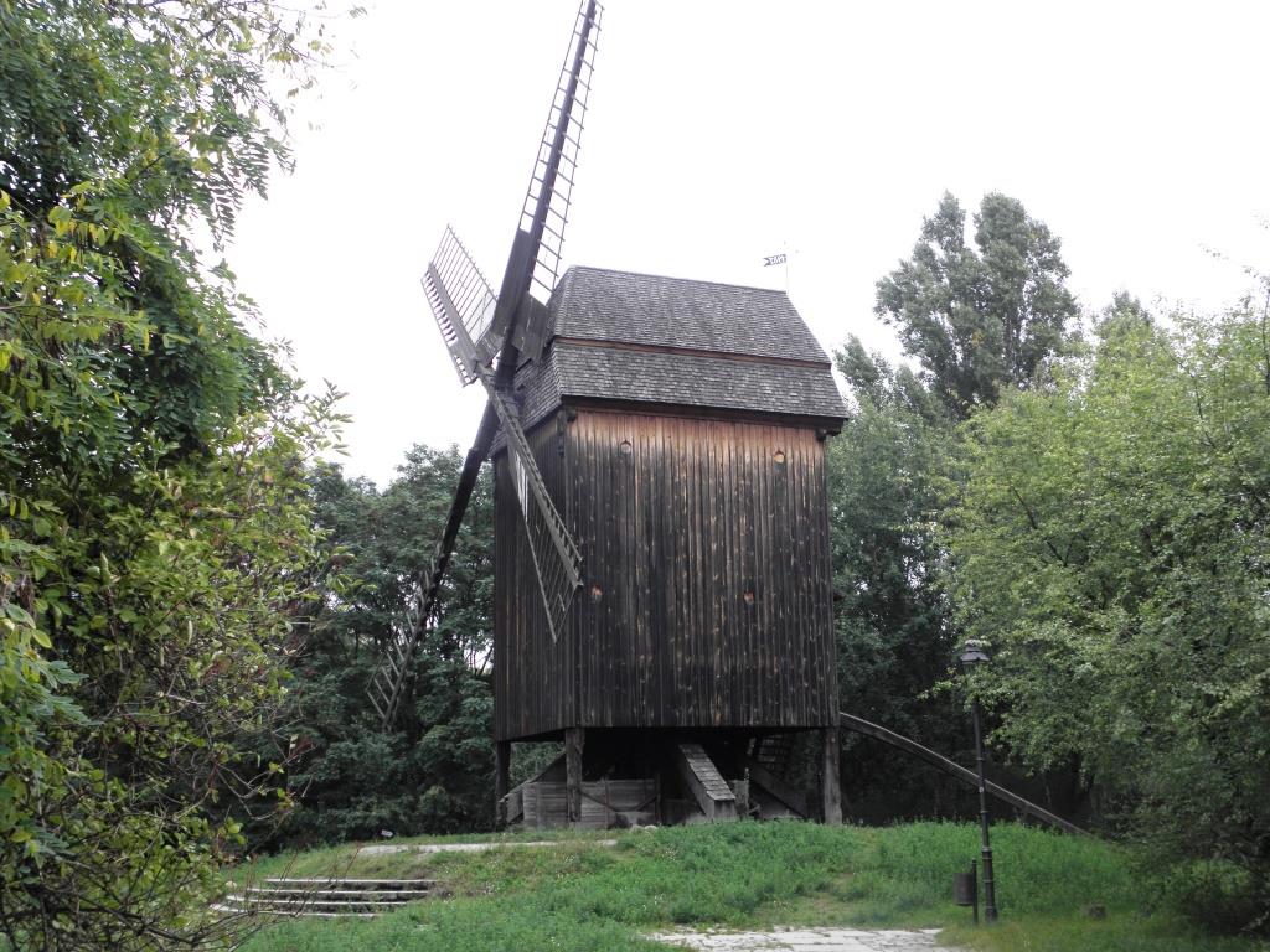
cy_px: 476
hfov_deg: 42.9
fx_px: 1614
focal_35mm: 44
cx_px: 635
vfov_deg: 32.9
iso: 64
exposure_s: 1/80
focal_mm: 7.87
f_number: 3.3
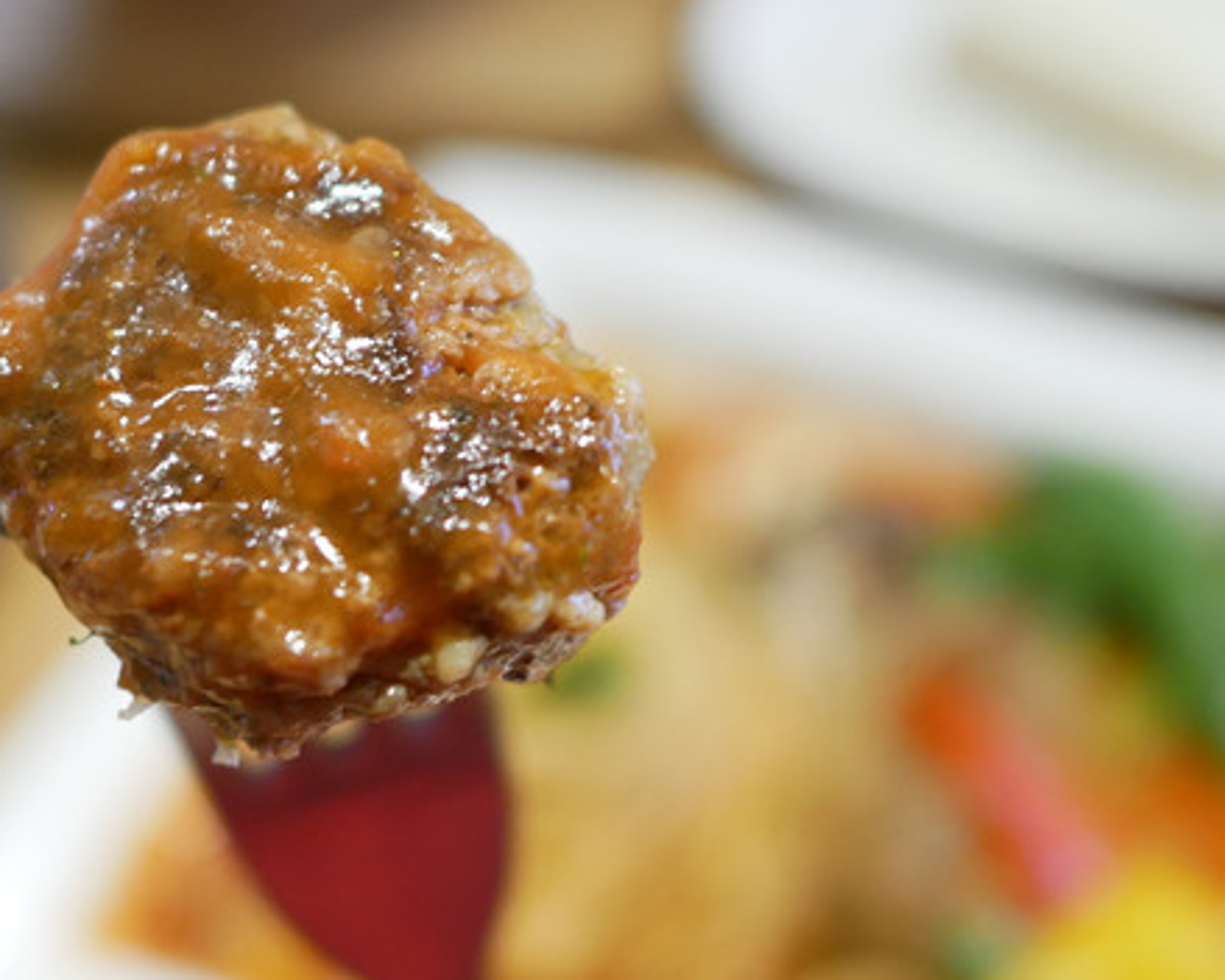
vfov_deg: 25.3
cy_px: 599
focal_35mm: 60
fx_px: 2175
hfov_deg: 30.7
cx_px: 257
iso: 500
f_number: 1.7
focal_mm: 15
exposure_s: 1/60
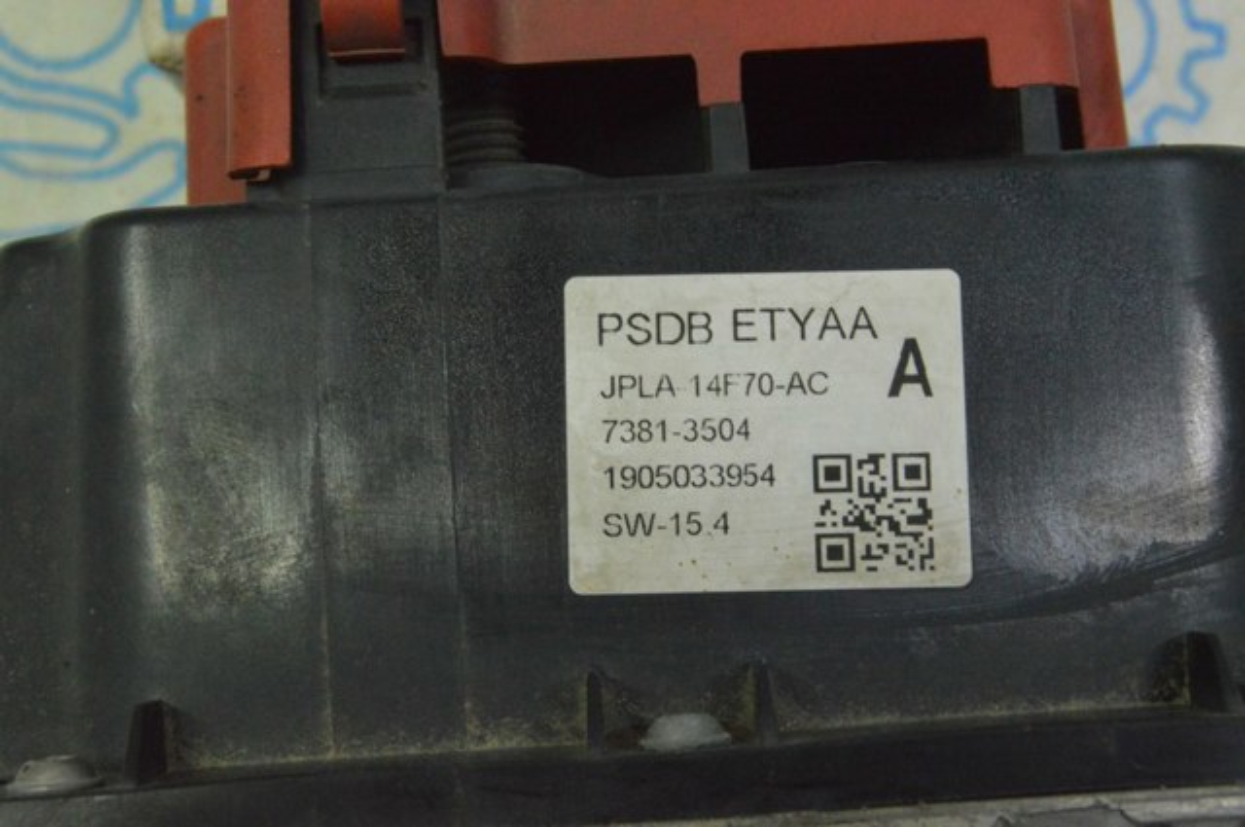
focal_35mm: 63
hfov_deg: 31.9
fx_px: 2176
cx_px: 622
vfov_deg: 21.5
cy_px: 414
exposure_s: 1/30
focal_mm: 42
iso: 6400
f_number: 20
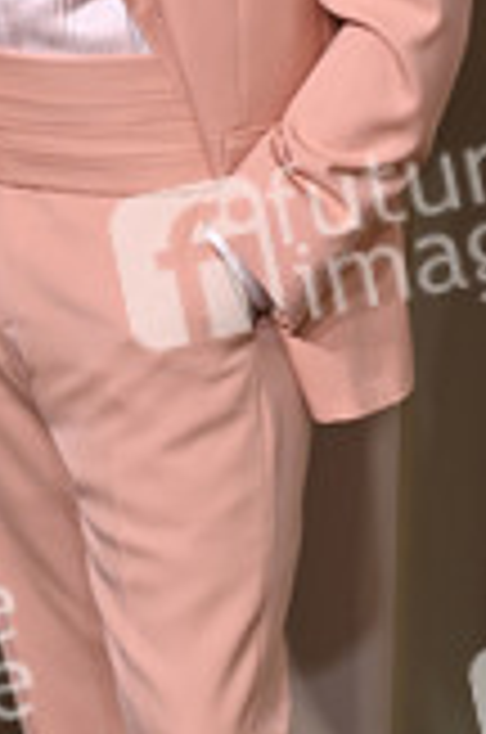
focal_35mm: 209
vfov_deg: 9.8
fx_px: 4250
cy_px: 18
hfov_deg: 6.5
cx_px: -68
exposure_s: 1/200
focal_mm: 85
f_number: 8
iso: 320
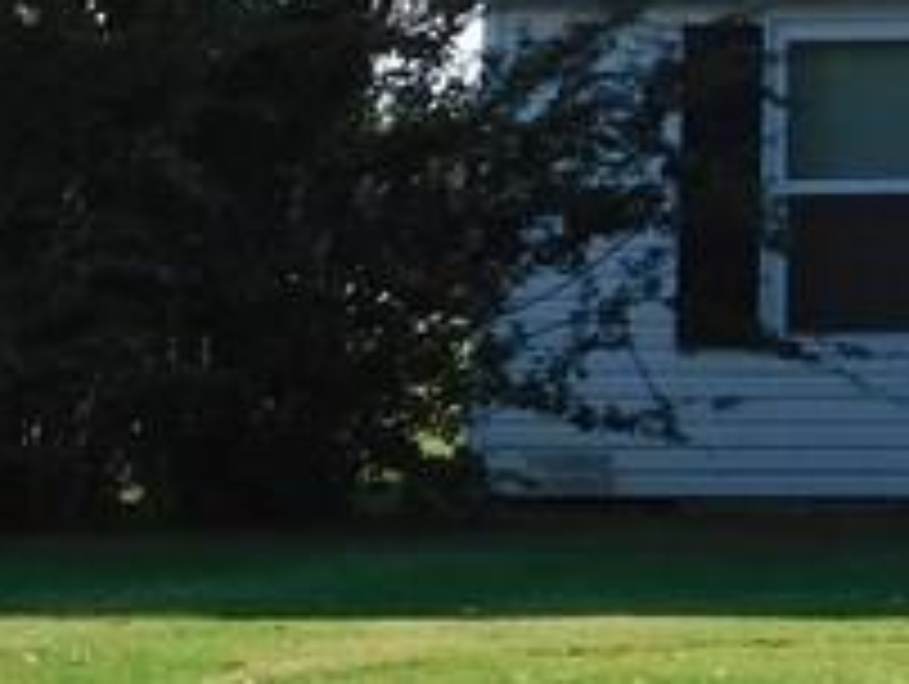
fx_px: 5994
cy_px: -238
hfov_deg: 8.1
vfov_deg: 6.5
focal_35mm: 228
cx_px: 2002
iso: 125
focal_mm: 8
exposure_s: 1/640
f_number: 3.7
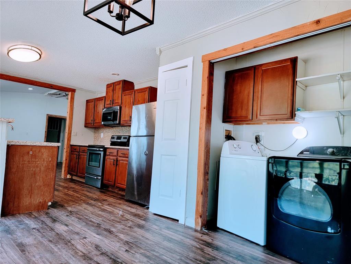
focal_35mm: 24
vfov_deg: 56.8
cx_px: 176
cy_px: 132
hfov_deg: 71.6
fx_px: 243
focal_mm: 6.7
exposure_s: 1/120
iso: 100
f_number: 1.8
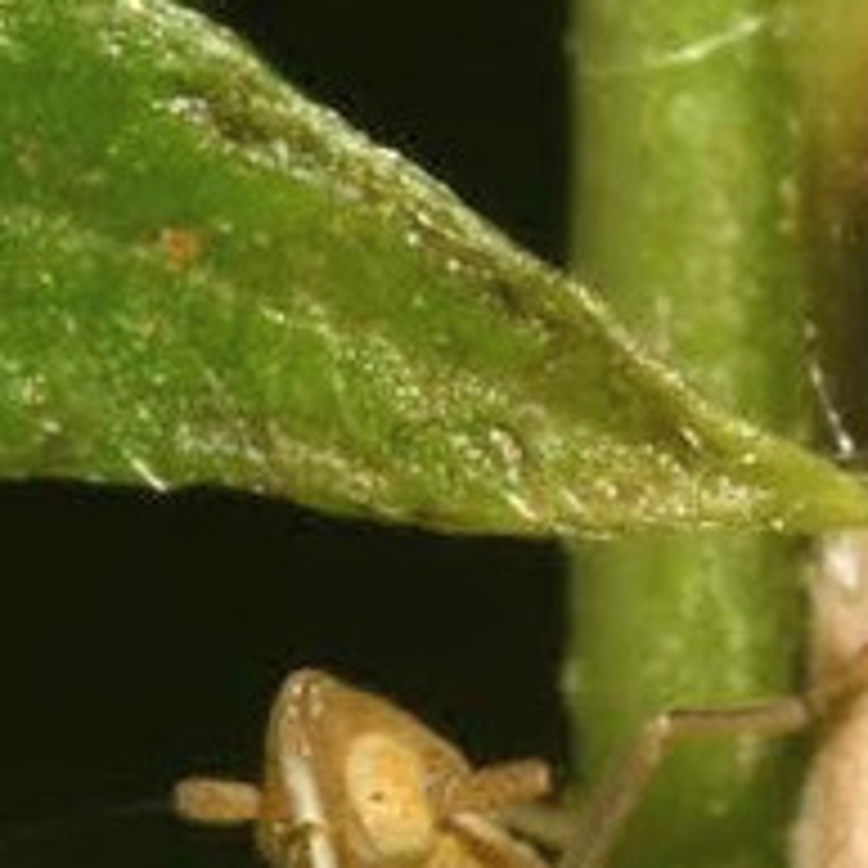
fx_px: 12579
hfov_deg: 4.0
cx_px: 450
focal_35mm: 443
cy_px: 1259
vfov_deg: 3.9
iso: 250
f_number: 32
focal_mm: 105
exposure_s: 1/60
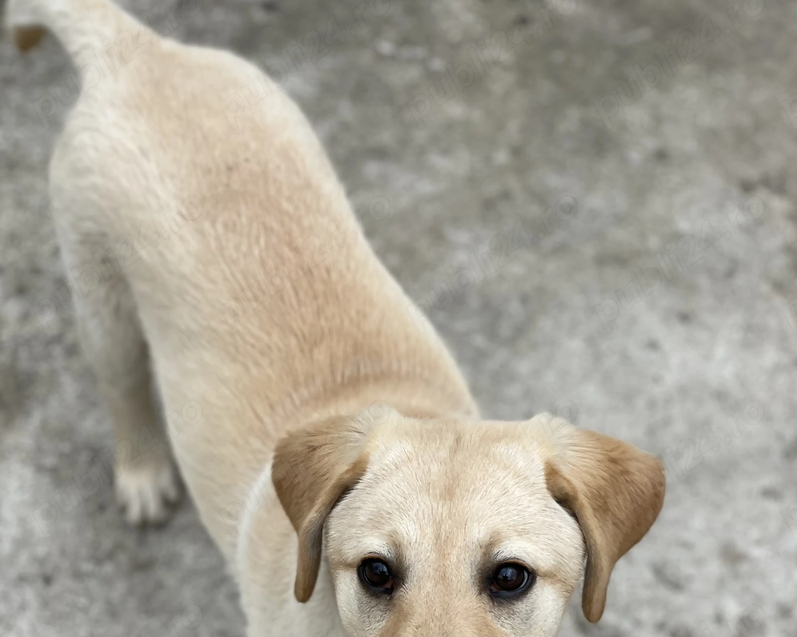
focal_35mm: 68
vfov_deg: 22.2
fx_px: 1603
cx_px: 398
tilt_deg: -61.5
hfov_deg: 27.9
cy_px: 507
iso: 32
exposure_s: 1/695
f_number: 2
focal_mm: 6
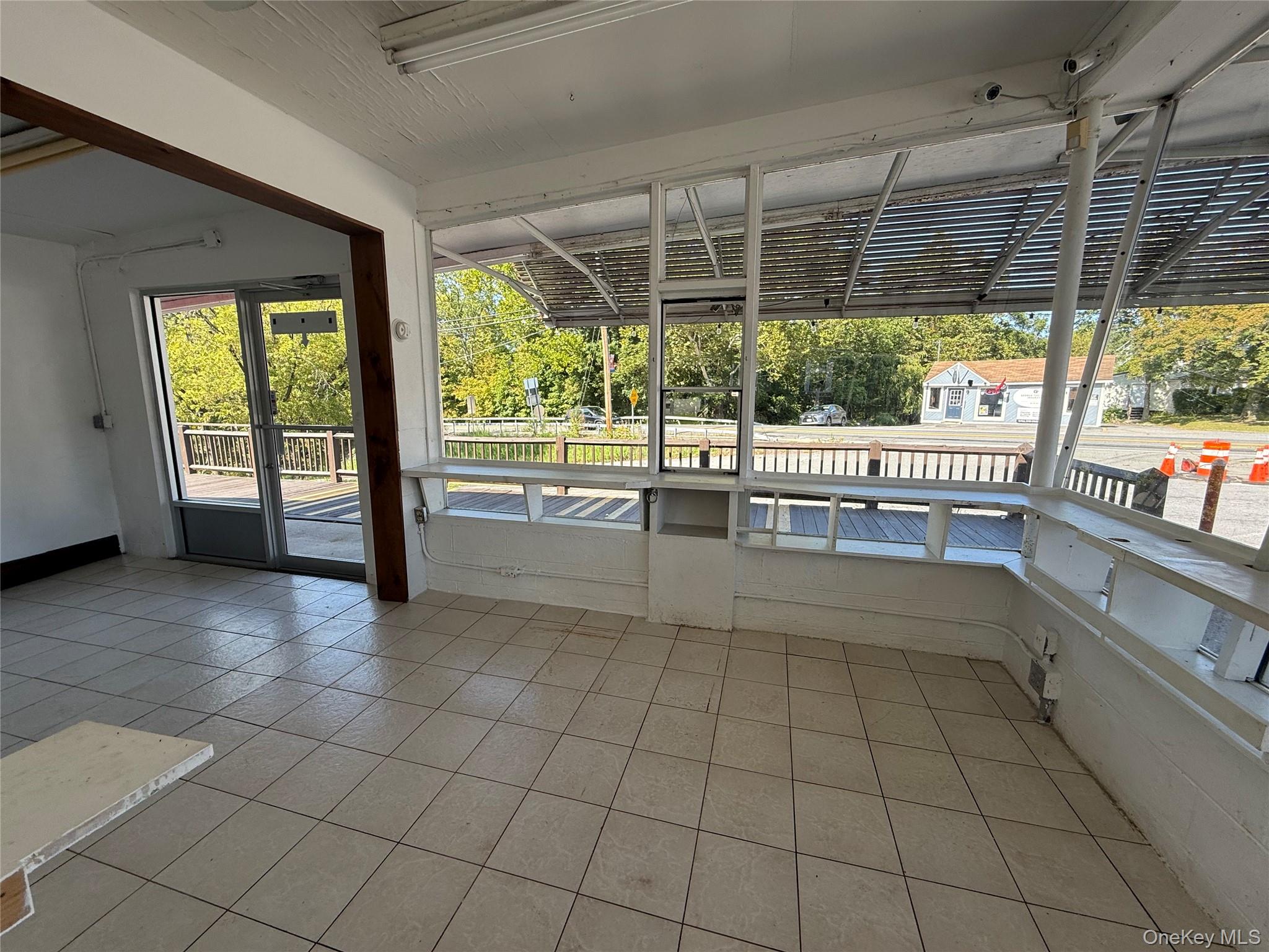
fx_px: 513
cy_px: 476
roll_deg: -0.1
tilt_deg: -9.4
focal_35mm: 14
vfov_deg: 85.7
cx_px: 634
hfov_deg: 102.1
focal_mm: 2.22
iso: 50
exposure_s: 1/251
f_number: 2.2
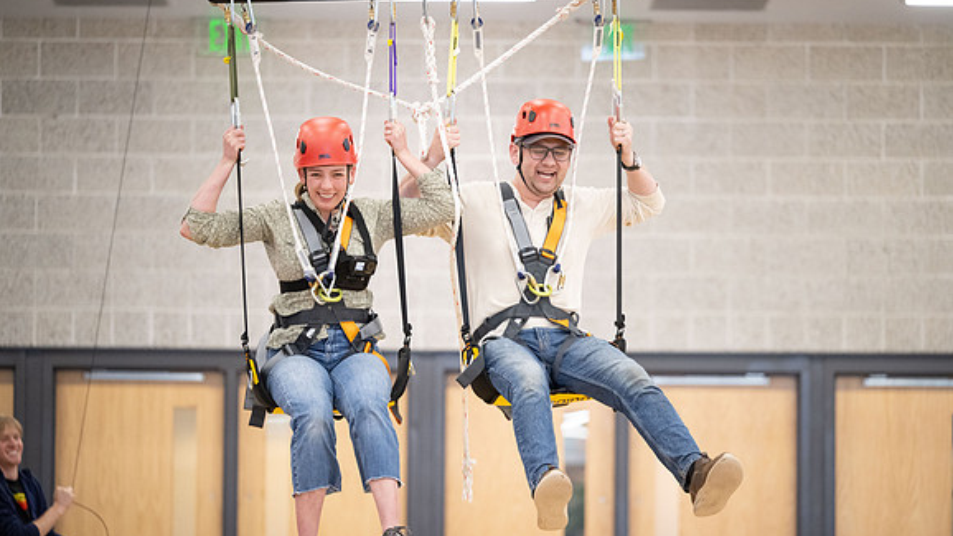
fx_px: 4649
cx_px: 476
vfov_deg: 6.6
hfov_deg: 11.7
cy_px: 268
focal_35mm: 184
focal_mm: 175
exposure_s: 1/320
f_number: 2.8
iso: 3200
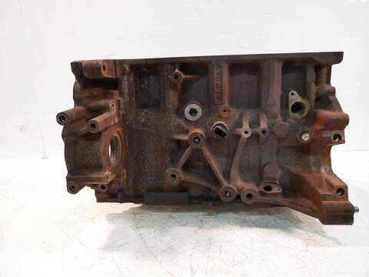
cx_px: 184
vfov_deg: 53.1
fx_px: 277
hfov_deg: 67.3
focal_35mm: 26
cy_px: 138
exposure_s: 1/125
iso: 2500
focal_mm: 13
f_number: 3.5
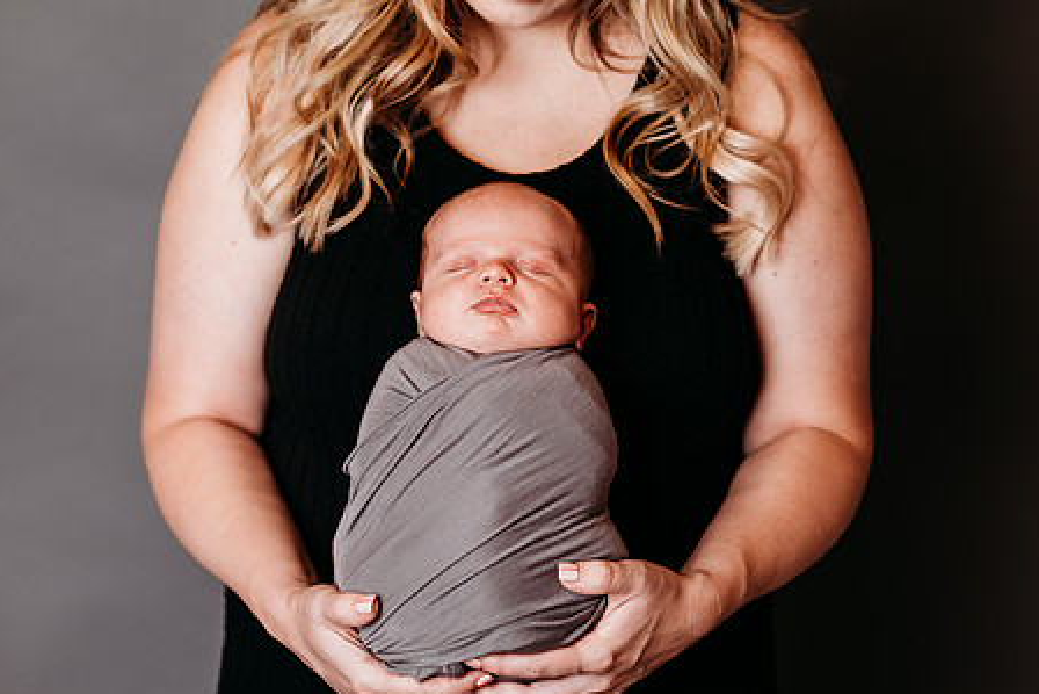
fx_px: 3176
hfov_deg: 18.6
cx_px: 503
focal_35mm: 110
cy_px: 356
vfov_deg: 12.5
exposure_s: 1/160
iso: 160
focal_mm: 85
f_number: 2.5
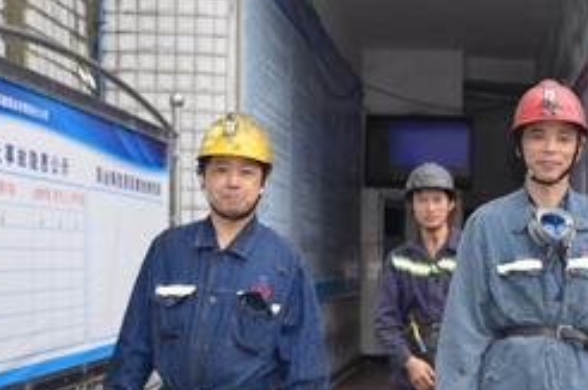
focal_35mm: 61
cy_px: 281
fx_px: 994
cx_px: 375
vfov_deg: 22.0
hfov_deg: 32.8
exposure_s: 1/250
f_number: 3.8
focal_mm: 20
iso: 200
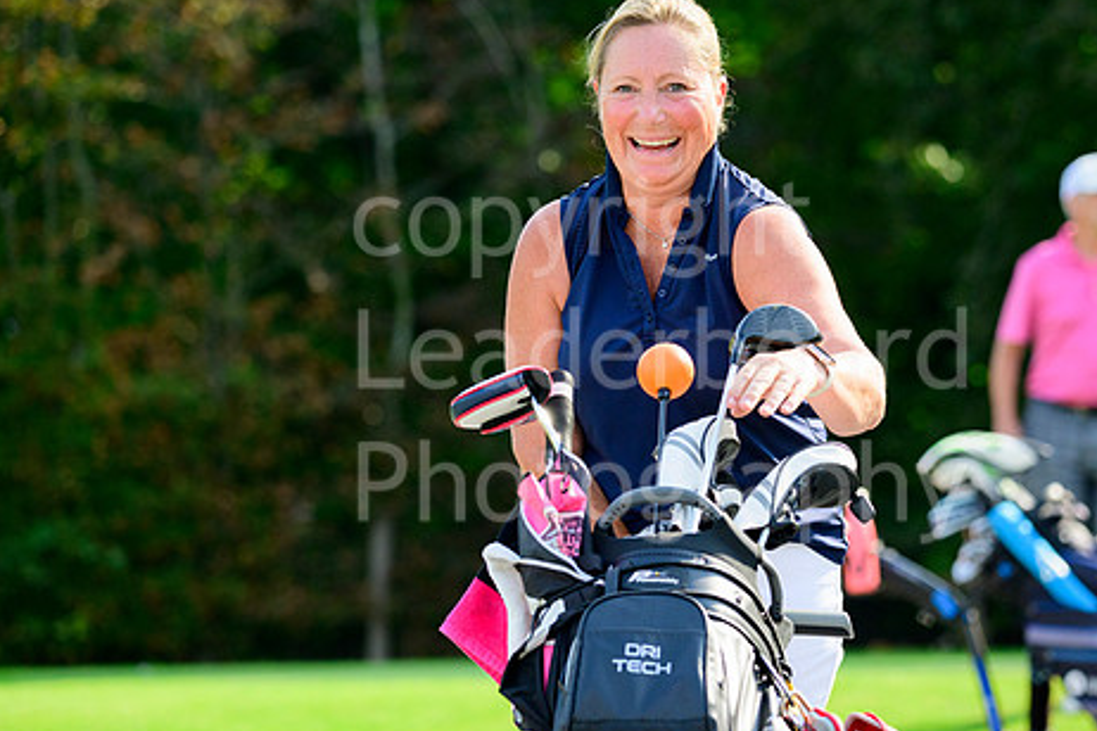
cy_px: 371
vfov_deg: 6.1
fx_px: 6886
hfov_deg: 9.1
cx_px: 665
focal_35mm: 226
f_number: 4.8
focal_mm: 180
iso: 1000
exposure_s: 1/2000
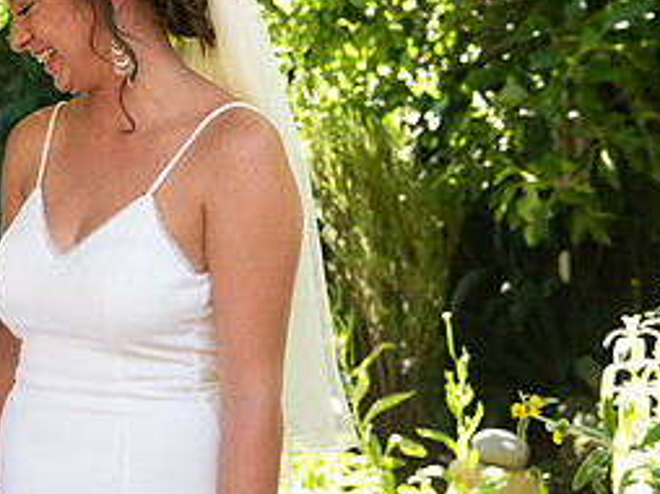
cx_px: -49
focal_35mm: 99
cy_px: 300
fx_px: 1886
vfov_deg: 14.9
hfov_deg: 19.1
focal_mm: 45
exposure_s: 1/500
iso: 640
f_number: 4
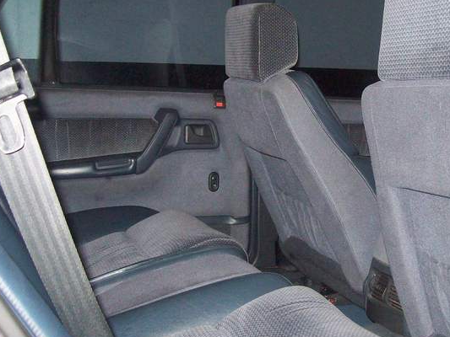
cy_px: 157
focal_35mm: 54
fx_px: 702
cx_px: 285
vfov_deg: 27.0
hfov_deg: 35.3
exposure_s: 1/64
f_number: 2.7
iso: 200
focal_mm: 6
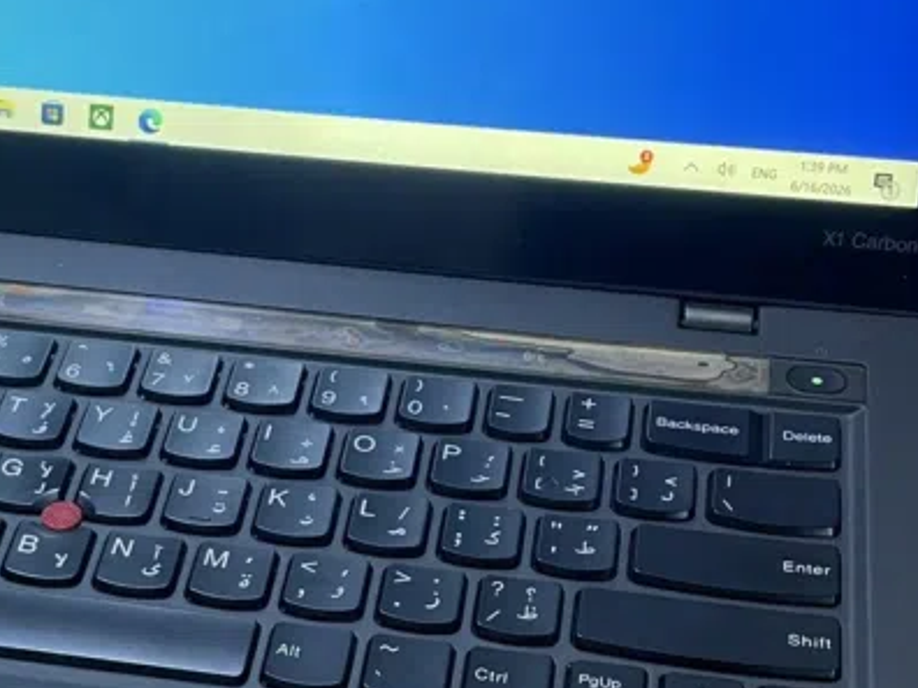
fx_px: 1114
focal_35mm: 42
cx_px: 276
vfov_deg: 33.5
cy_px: 535
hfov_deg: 43.9
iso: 125
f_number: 1.6
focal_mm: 4.2
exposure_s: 1/50
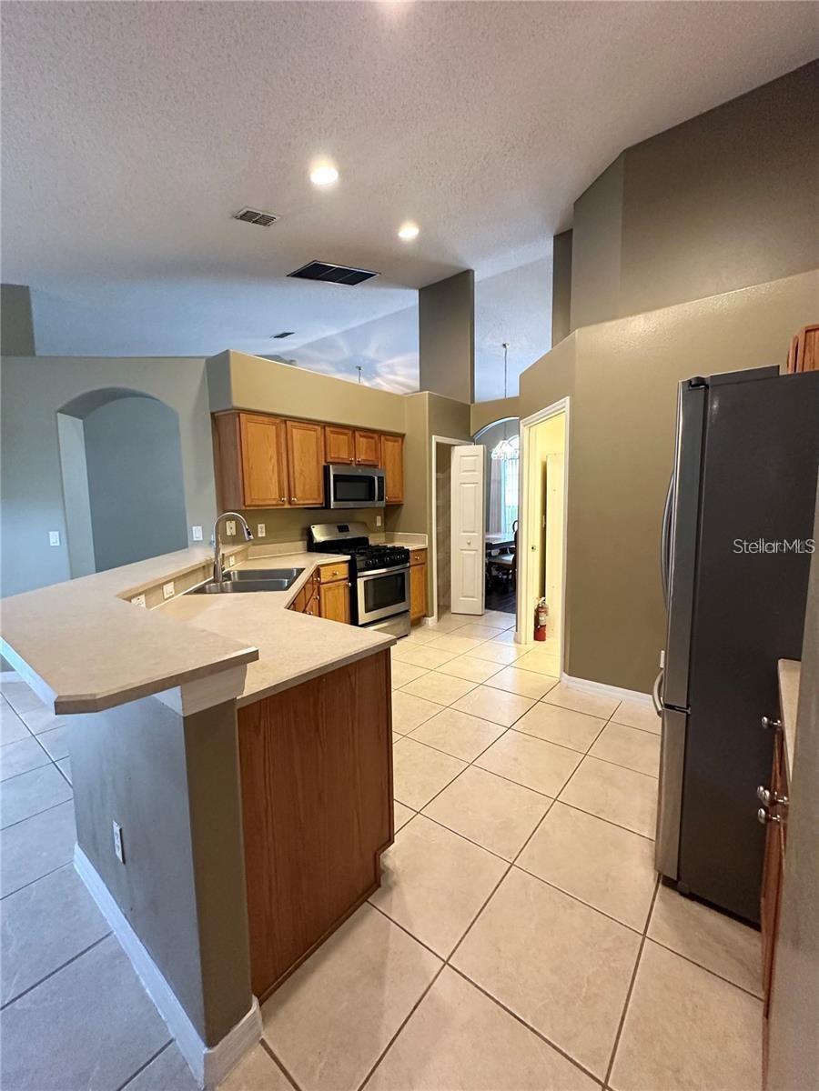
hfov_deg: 85.7
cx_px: 410
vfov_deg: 102.1
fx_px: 442
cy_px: 546
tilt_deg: -5.4
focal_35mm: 14
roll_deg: -0.8
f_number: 2.2
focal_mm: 2.22
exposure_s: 1/60
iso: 400
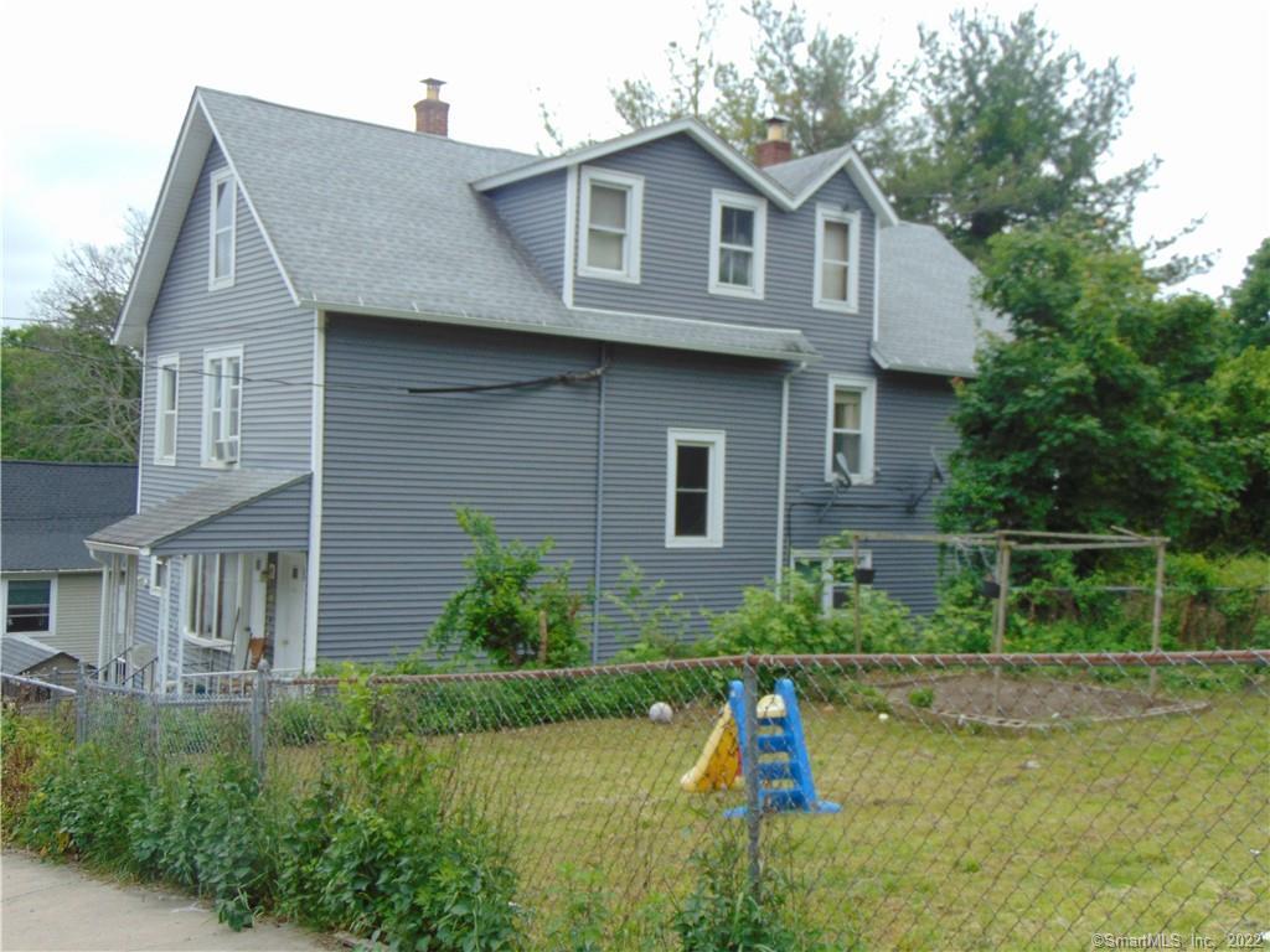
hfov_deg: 47.9
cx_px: 635
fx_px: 1431
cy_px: 476
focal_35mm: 39
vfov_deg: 36.8
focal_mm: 6.9
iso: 80
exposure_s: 1/800
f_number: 3.3
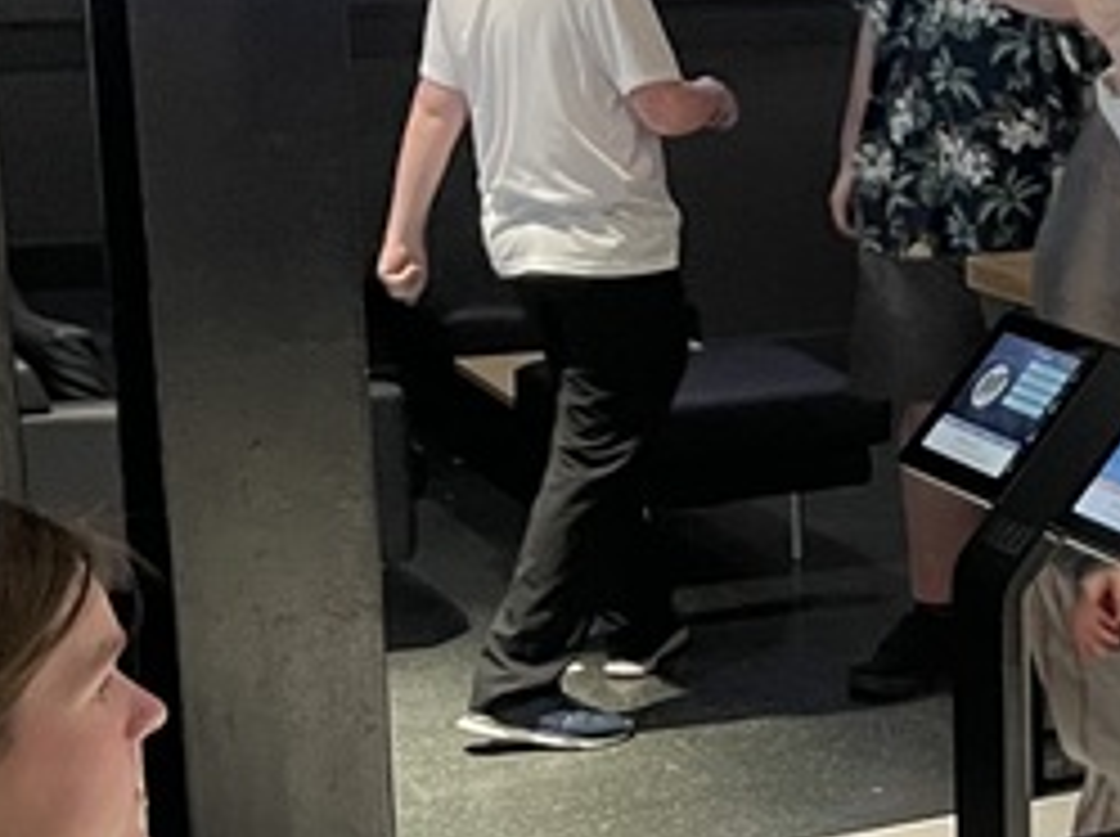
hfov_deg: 16.3
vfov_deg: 14.3
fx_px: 3328
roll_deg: -2.7
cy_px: 482
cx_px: 1966
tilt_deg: -13.8
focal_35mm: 103
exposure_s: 1/40
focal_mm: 5.1
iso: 500
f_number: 1.6
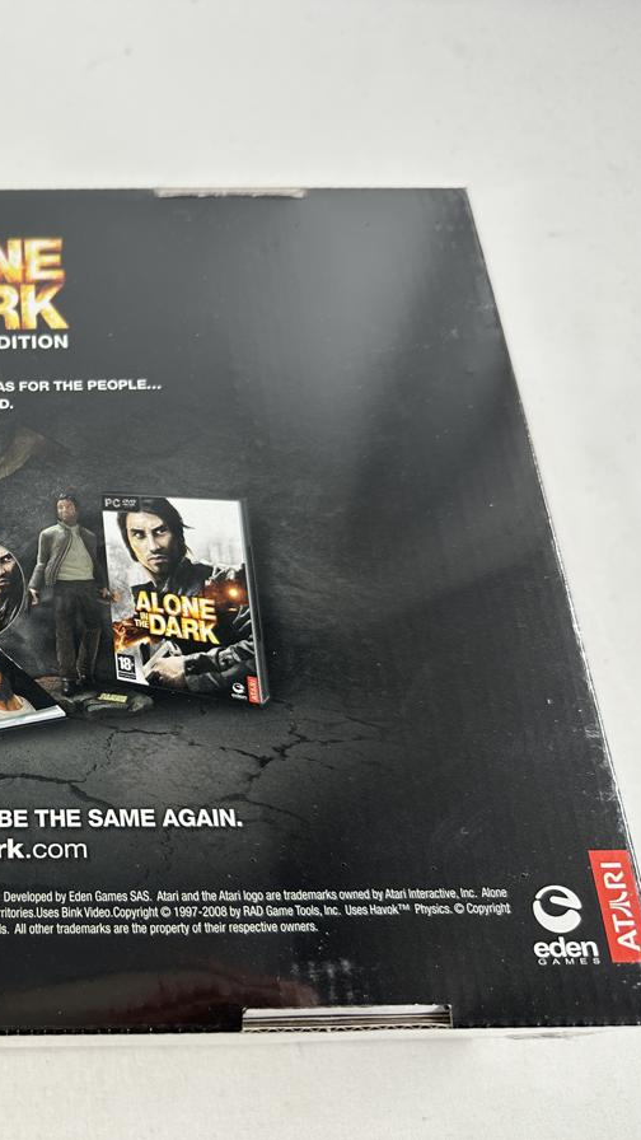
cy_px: 570
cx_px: -46
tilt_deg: -66.0
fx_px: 1058
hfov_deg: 30.5
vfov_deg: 56.6
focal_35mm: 35
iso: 80
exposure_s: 1/100
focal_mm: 6.86
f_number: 1.78
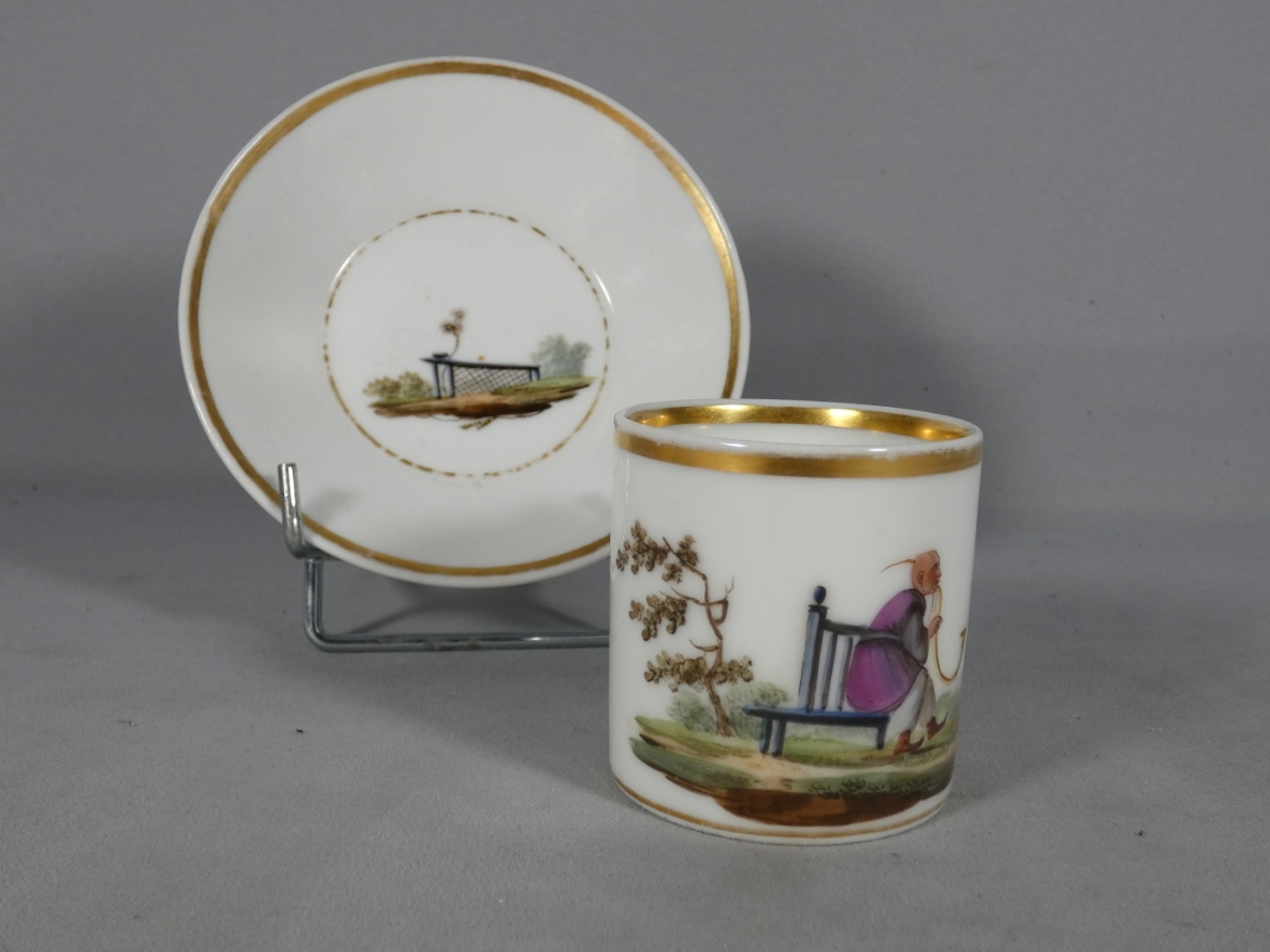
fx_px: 1321
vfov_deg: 39.7
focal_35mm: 36
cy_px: 476
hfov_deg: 51.4
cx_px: 635
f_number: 3.5
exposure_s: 1/80
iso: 80
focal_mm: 6.5
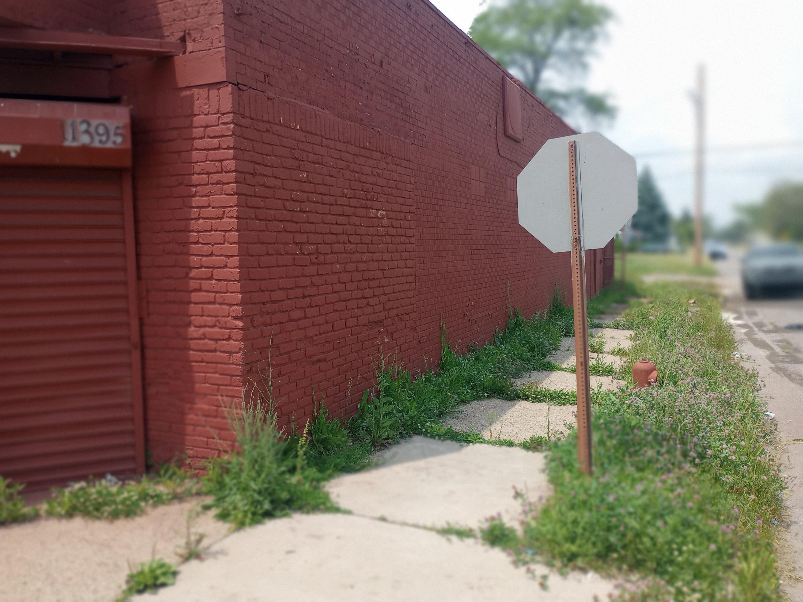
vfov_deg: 49.7
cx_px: 402
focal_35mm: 28
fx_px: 650
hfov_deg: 63.4
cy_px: 301
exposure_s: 1/481
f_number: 1.8
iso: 111
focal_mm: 4.27
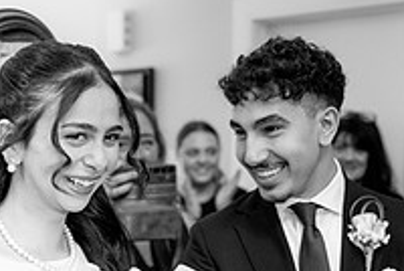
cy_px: 250
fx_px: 910
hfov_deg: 25.0
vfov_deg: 16.7
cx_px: 190
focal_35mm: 81
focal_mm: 28
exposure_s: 1/250
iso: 2500
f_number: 2
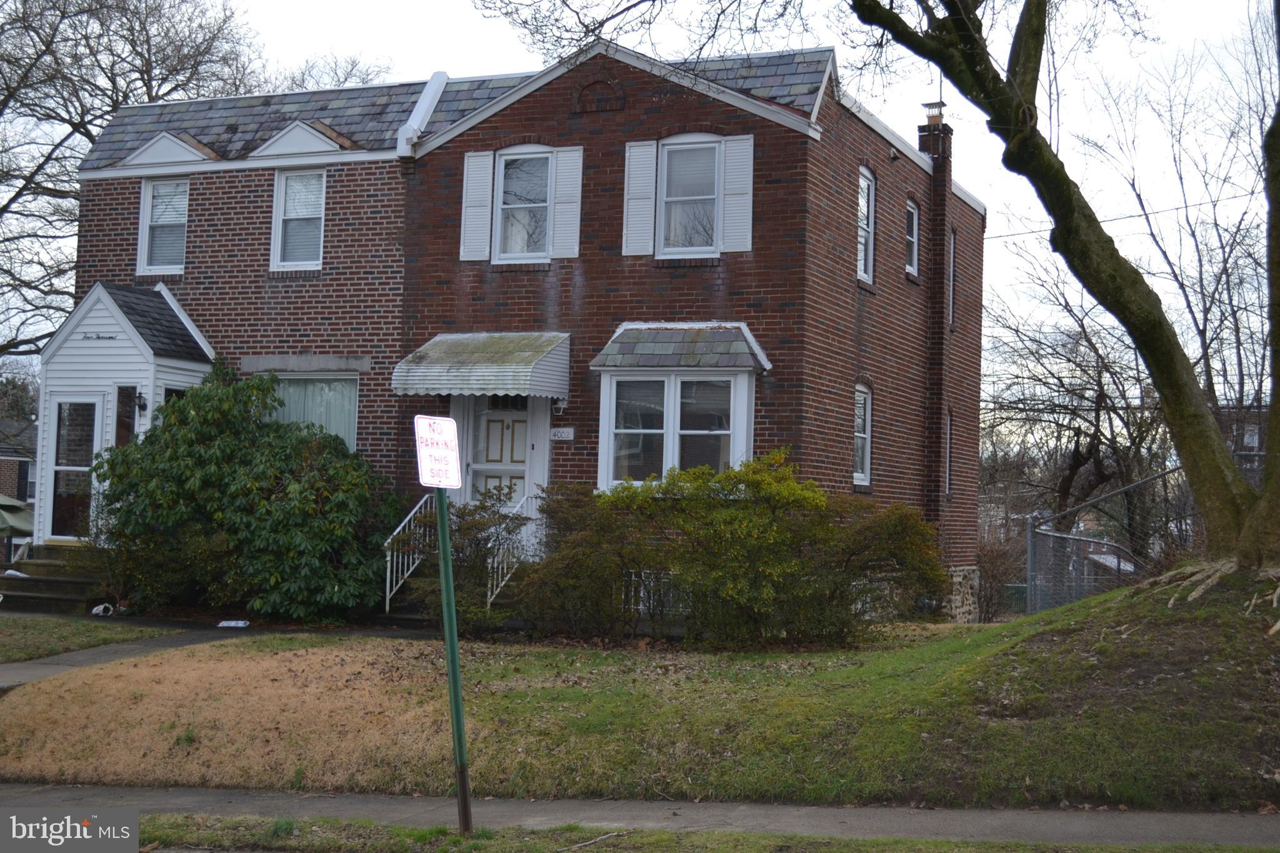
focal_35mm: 48
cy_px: 426
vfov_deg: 28.1
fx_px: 1706
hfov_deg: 41.1
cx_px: 640
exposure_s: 1/200
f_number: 5
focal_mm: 32
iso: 100
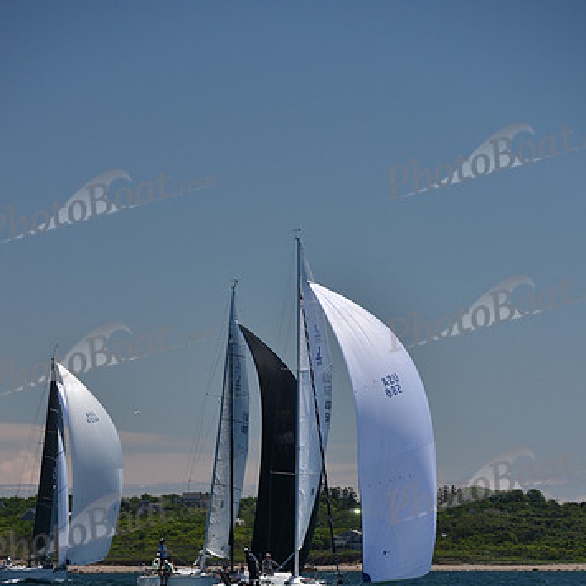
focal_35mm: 278
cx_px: 301
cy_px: 419
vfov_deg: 6.3
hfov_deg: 6.3
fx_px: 5324
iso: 250
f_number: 8
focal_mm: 200
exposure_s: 1/800
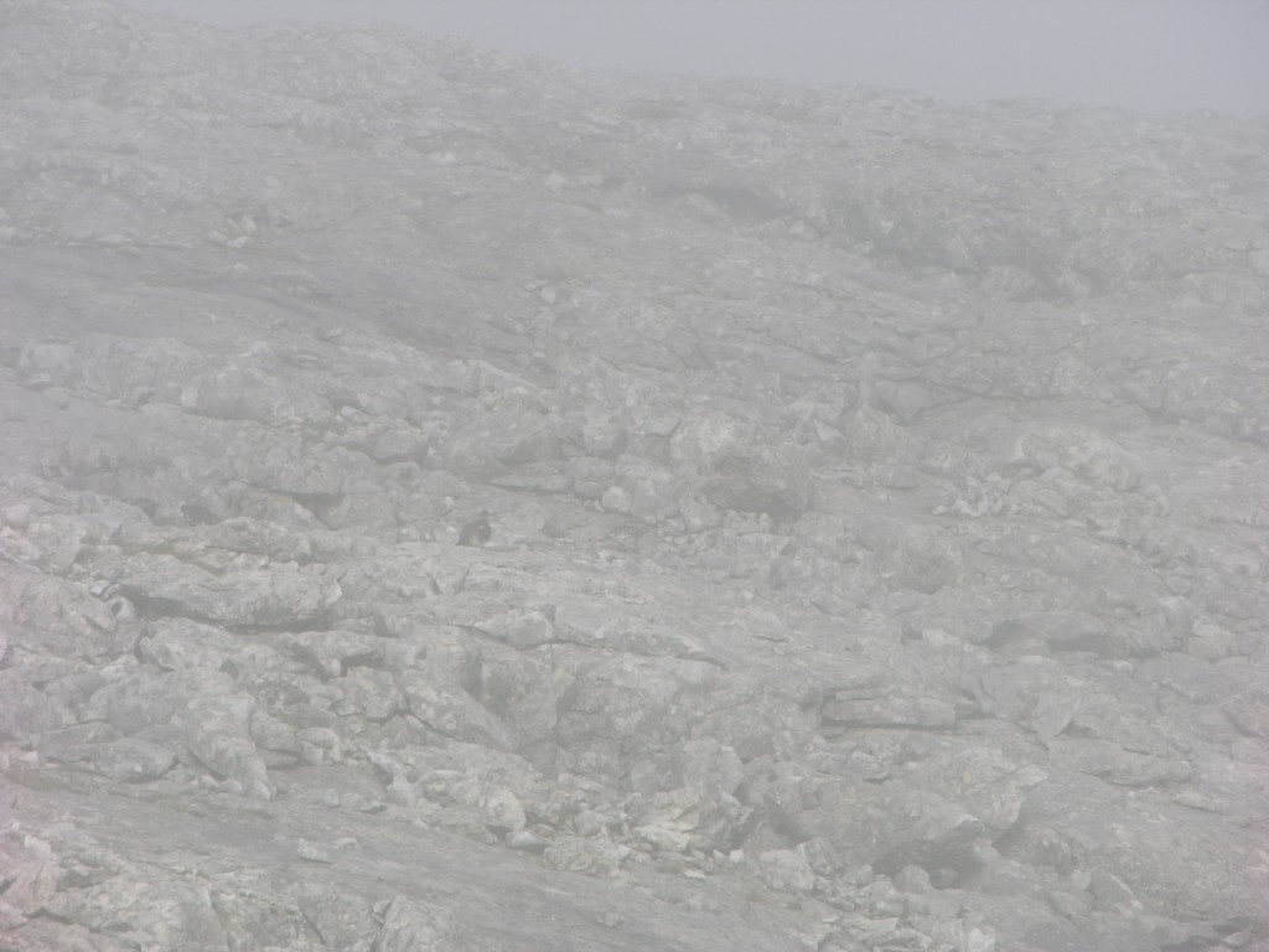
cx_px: 634
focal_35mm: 280
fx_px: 10265
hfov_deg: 7.1
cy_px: 476
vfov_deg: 5.3
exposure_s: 1/339
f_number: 6.6
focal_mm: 71.2
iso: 50
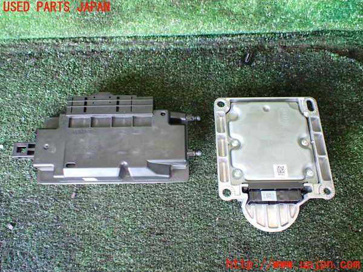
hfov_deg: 60.0
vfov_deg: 46.8
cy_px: 136
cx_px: 182
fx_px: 315
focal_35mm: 30
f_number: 2.3
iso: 800
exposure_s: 1/100
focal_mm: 5.4
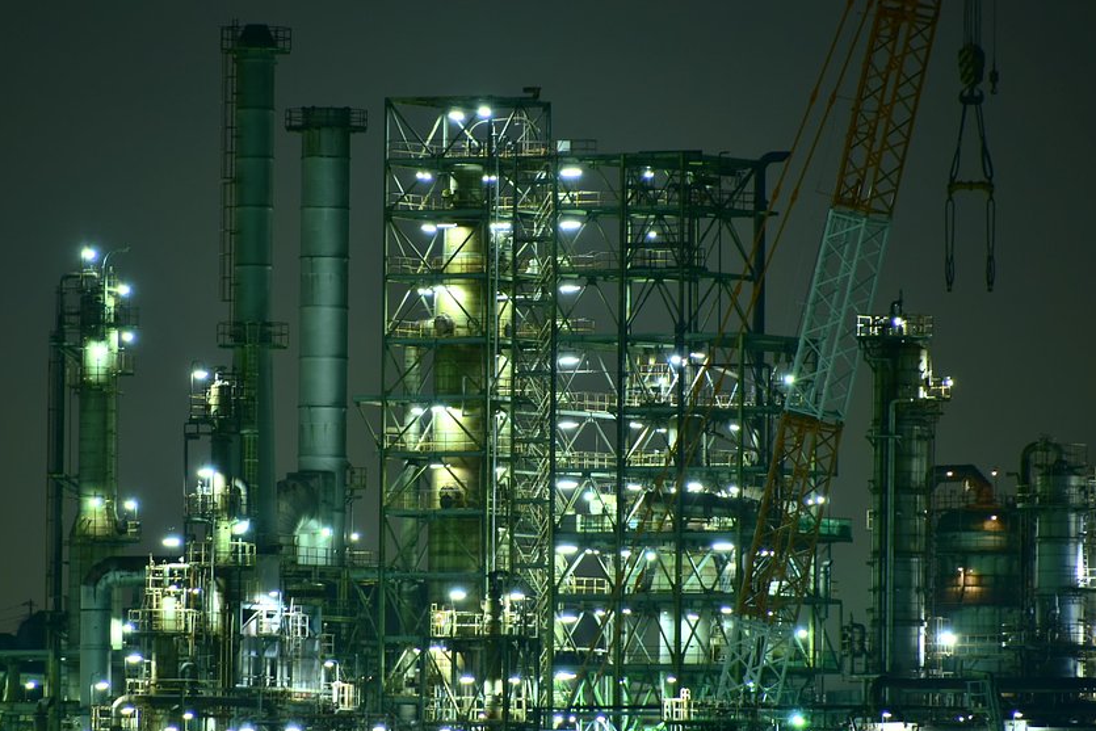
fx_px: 16807
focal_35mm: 552
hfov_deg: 3.7
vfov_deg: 2.5
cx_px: 500
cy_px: 406
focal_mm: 300
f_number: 6.3
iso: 100
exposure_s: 15
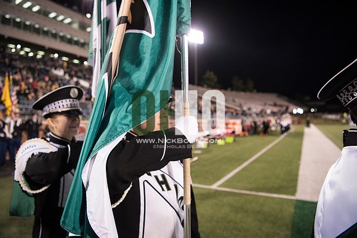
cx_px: 178
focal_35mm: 24
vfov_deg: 53.2
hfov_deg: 73.7
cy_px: 119
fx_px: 238
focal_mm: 24
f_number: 3.2
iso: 4000
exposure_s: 1/800
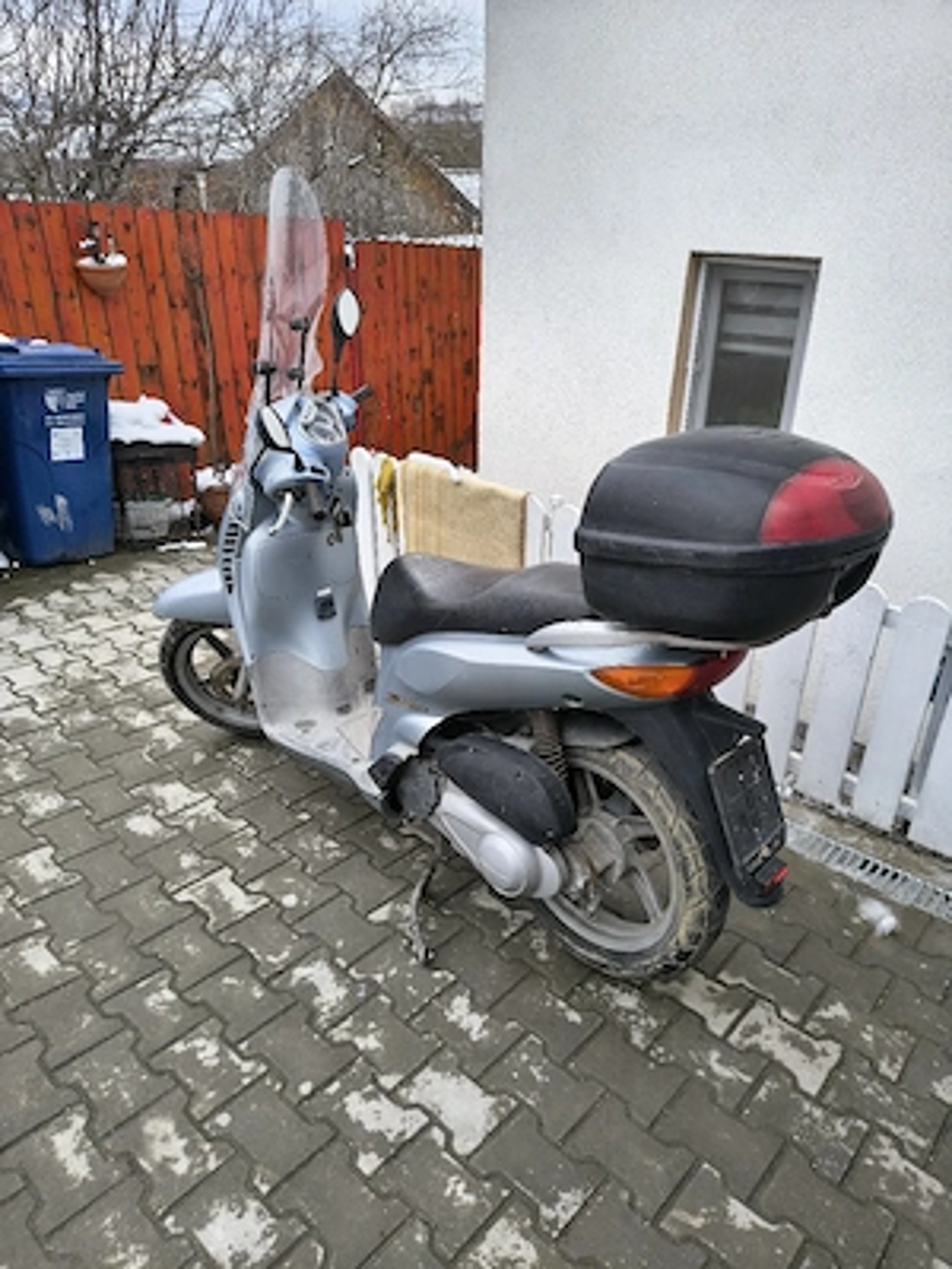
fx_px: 880
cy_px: 634
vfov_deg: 71.6
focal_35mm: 24
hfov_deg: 56.8
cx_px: 476
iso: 272
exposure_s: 1/100
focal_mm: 5.56
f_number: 1.8
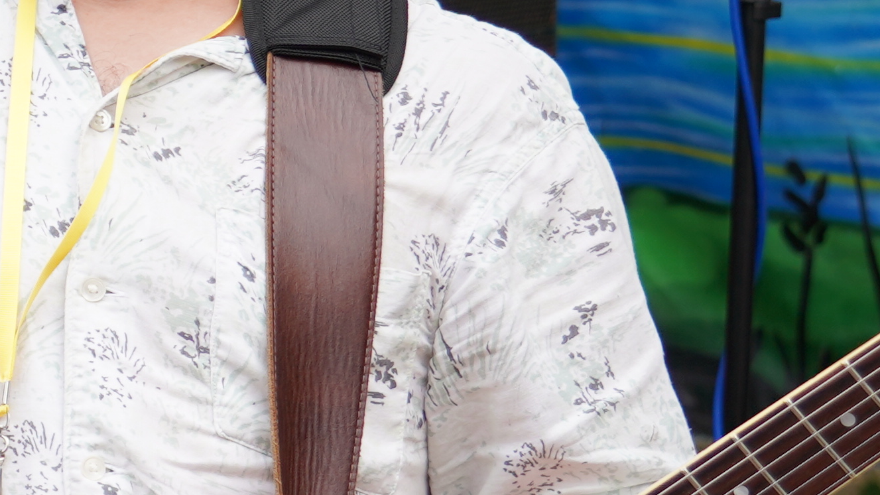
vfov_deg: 6.7
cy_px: 44
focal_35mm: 180
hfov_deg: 11.1
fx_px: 4200
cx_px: -773
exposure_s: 1/160
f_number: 4
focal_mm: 38
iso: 160
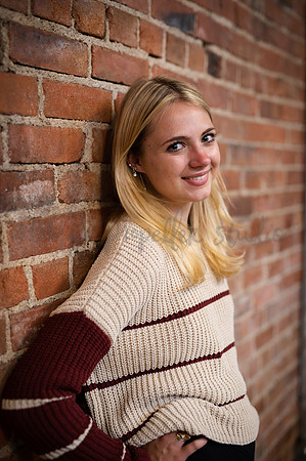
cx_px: 153
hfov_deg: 26.9
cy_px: 230
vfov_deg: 39.6
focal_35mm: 50
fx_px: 639
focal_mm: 50
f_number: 2
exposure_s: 1/125
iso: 1000
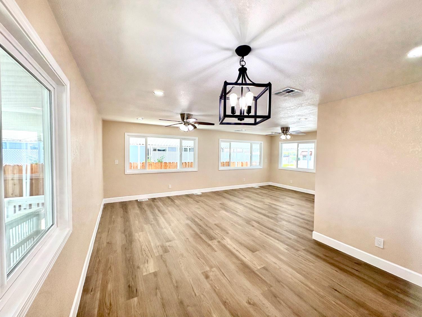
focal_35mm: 14
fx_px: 171
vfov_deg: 85.7
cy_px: 158
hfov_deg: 102.1
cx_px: 211
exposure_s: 1/184
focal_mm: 2.22
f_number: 2.2
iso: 64
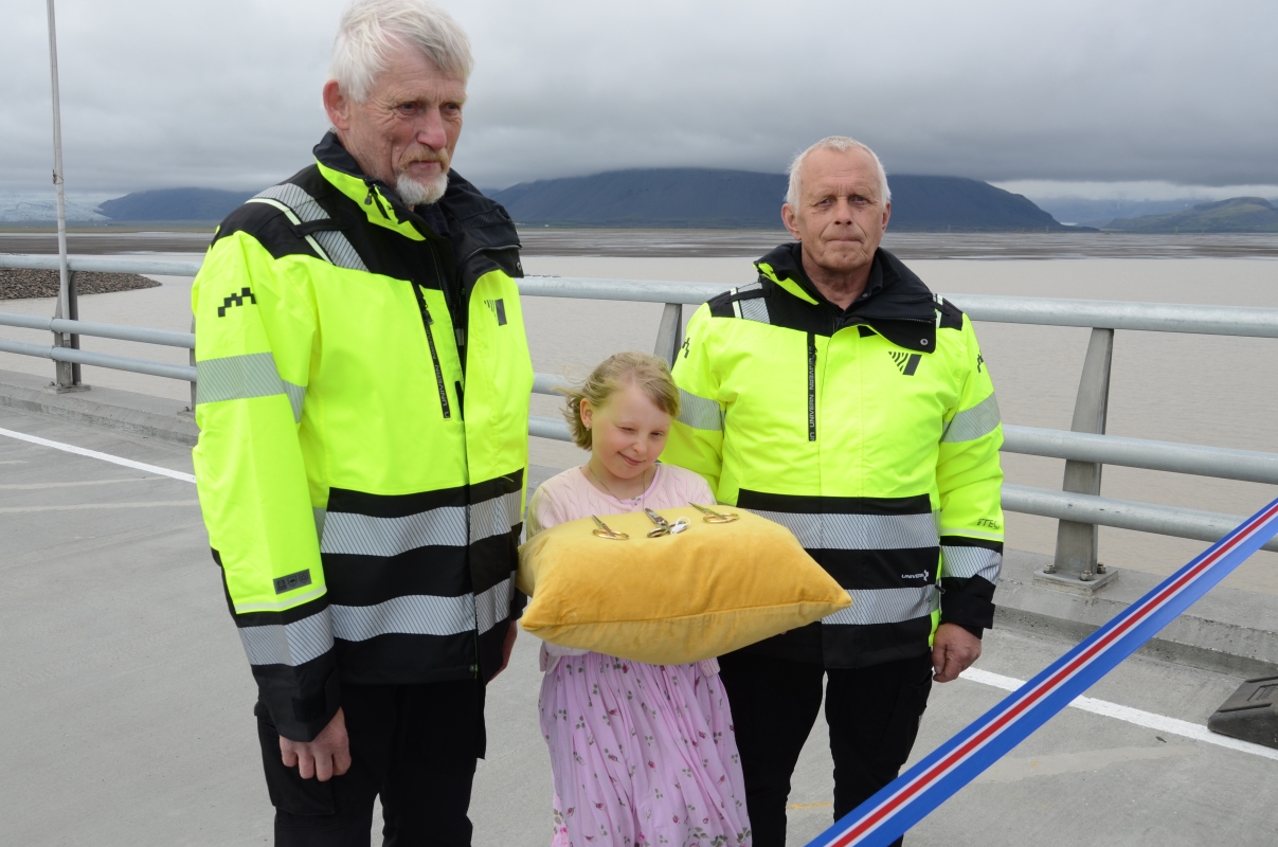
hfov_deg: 54.5
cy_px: 404
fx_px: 1240
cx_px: 632
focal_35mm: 35
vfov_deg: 37.7
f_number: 7.1
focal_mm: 22
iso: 200
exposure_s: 1/500
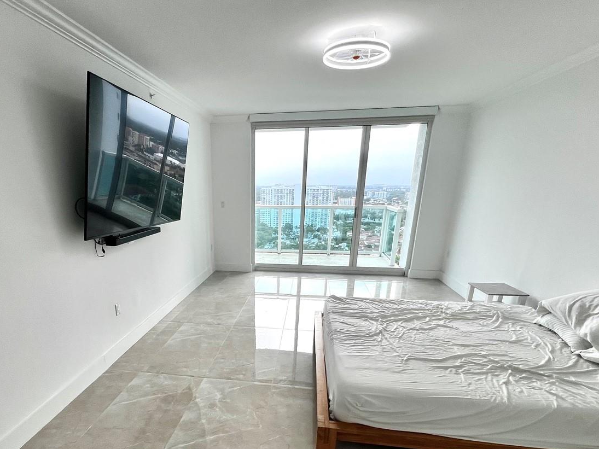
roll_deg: +0.4
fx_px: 329
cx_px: 242
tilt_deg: -19.9
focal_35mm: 19
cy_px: 310
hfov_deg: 83.7
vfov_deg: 66.2
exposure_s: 1/120
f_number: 1.8
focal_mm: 1.57
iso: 50
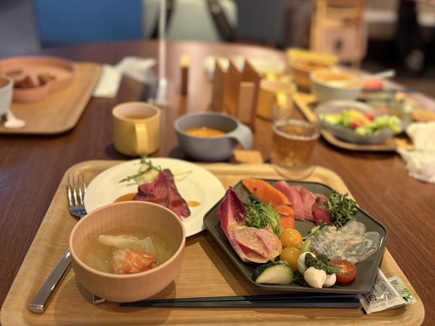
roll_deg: -1.2
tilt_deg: -27.5
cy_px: 163
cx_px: 218
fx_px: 327
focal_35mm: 26
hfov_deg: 67.3
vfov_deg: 53.1
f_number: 1.6
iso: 320
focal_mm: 5.96
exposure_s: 1/50
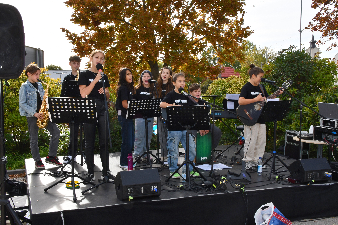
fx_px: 347
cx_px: 169
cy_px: 112
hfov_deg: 51.9
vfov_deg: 35.9
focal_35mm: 37
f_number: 20
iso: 800
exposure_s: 1/250
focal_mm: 25
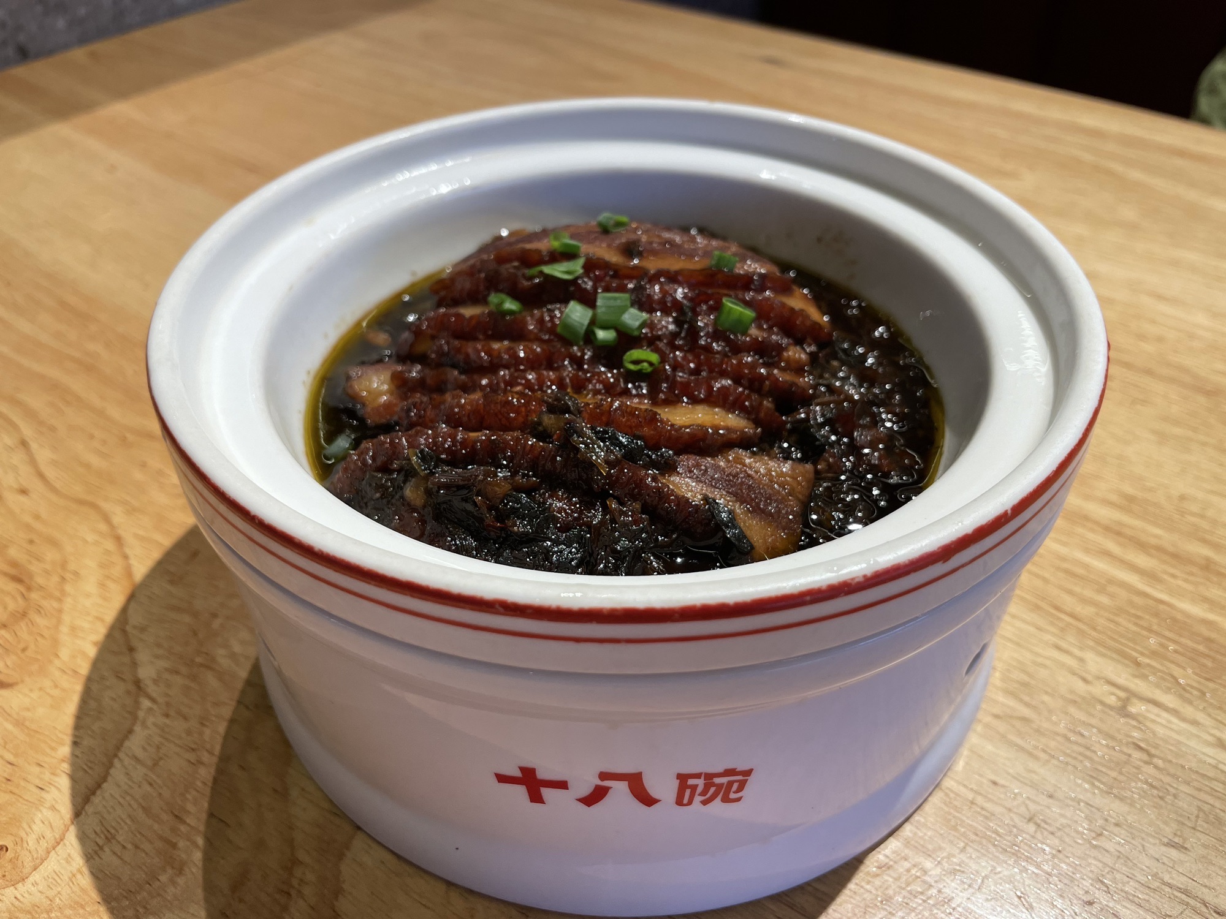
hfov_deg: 67.3
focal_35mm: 26
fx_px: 921
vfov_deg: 53.1
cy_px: 460
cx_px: 613
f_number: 1.6
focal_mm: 4.2
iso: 80
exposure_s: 1/100
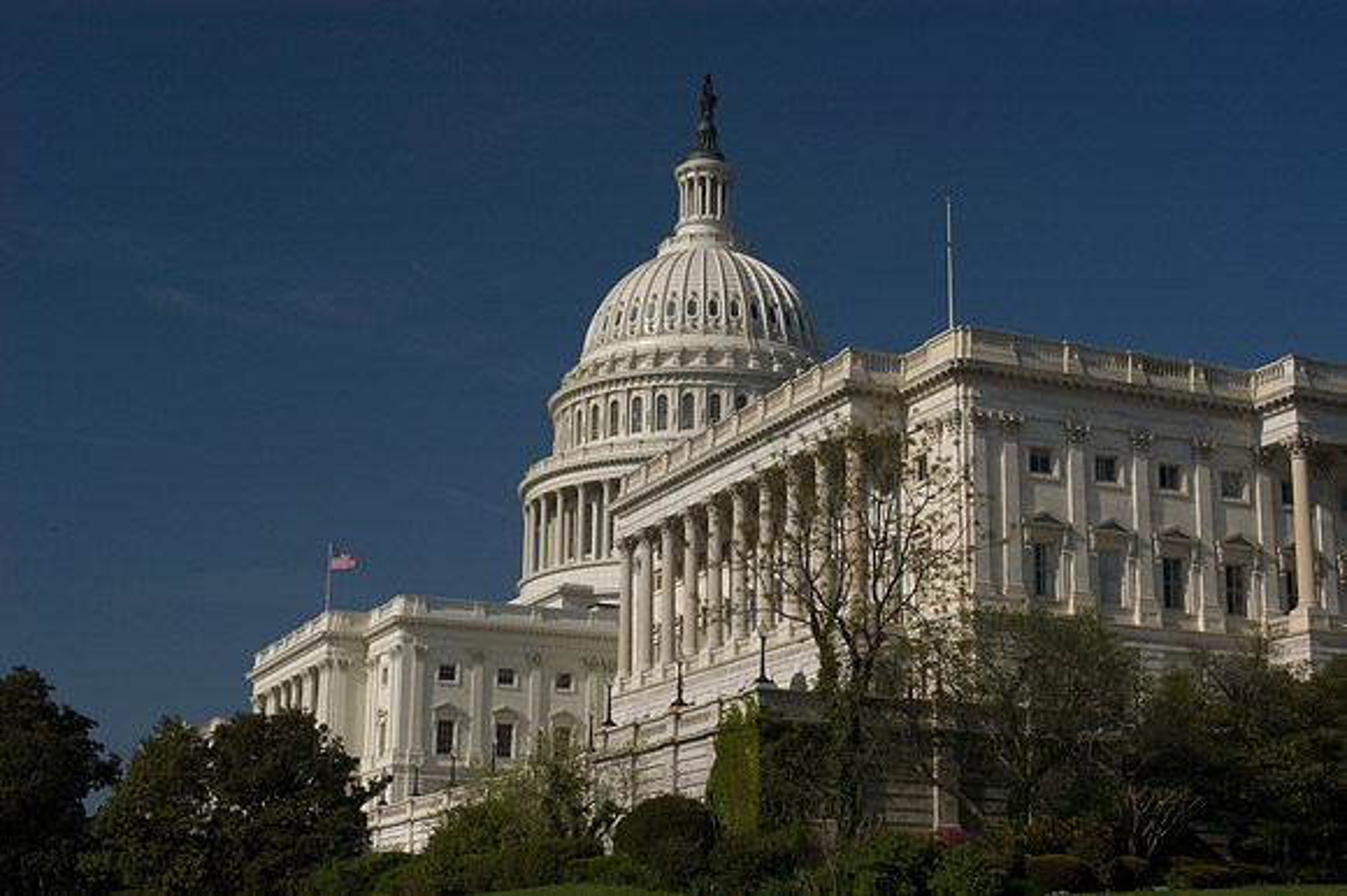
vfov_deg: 23.8
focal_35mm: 57
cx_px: 674
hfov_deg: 35.1
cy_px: 448
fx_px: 2131
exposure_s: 1/160
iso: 200
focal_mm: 38
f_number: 14
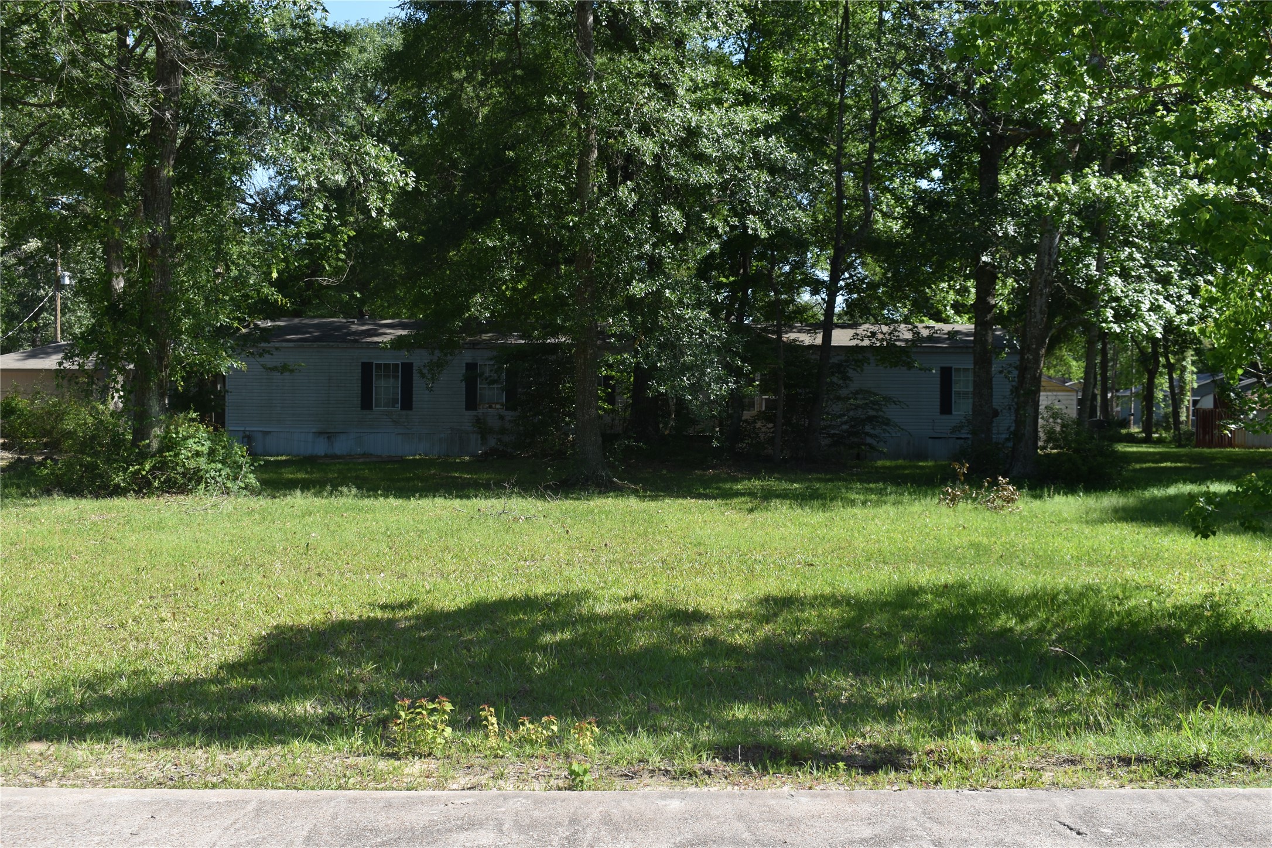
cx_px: 636
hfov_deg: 49.6
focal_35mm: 39
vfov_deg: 34.2
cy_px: 424
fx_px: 1378
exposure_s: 1/200
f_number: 7.1
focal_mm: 26
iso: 100
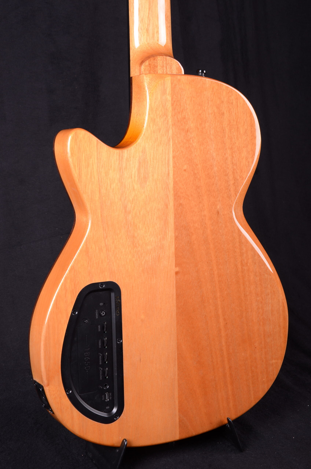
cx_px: 156
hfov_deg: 22.5
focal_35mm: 60
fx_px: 781
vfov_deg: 33.5
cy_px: 234
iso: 200
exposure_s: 1/200
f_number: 11
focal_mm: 40
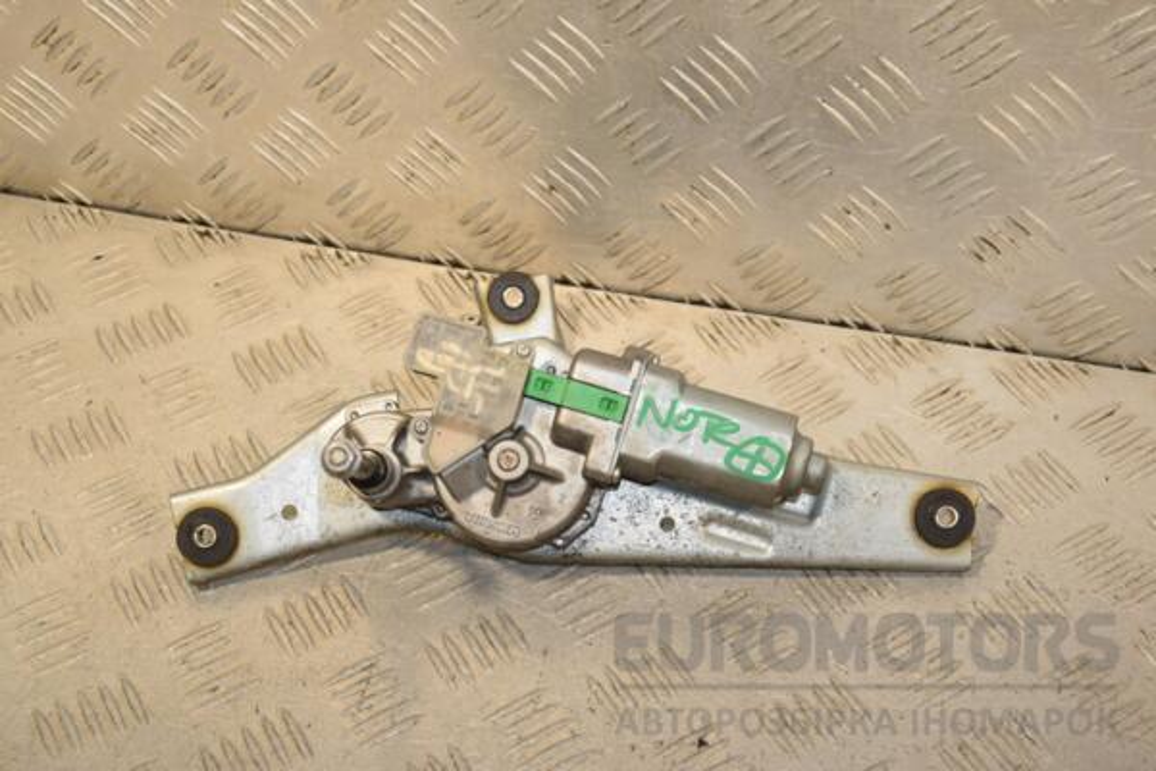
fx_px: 1830
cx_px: 578
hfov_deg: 35.1
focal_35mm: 57
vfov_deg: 23.8
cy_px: 386
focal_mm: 38
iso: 800
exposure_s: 1/200
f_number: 8
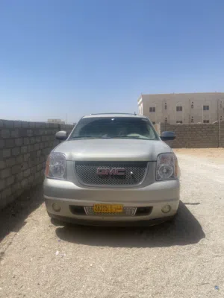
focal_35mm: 26
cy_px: 149
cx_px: 112
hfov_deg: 53.1
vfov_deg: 67.3
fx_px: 224
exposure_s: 1/5495
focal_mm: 4.25
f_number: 1.8
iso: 32
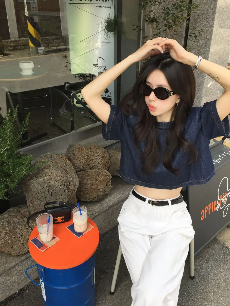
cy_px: 153
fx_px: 266
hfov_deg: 46.8
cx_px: 117
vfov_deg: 60.0
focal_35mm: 30
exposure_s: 1/494
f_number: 2.2
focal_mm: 4.15
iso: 32
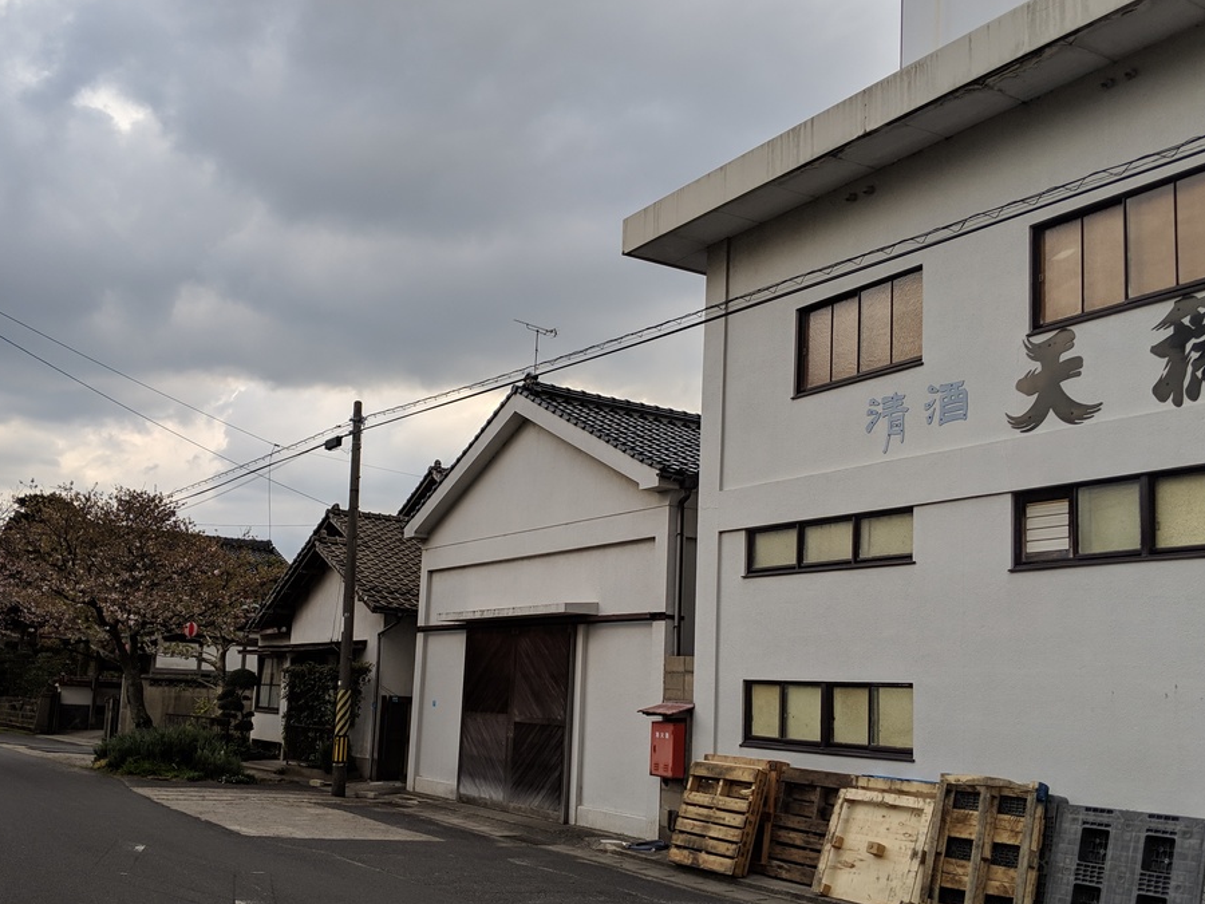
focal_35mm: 36
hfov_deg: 51.2
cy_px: 492
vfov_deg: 39.6
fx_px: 1253
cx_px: 529
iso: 56
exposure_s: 1/939
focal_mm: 4.44
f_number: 1.8
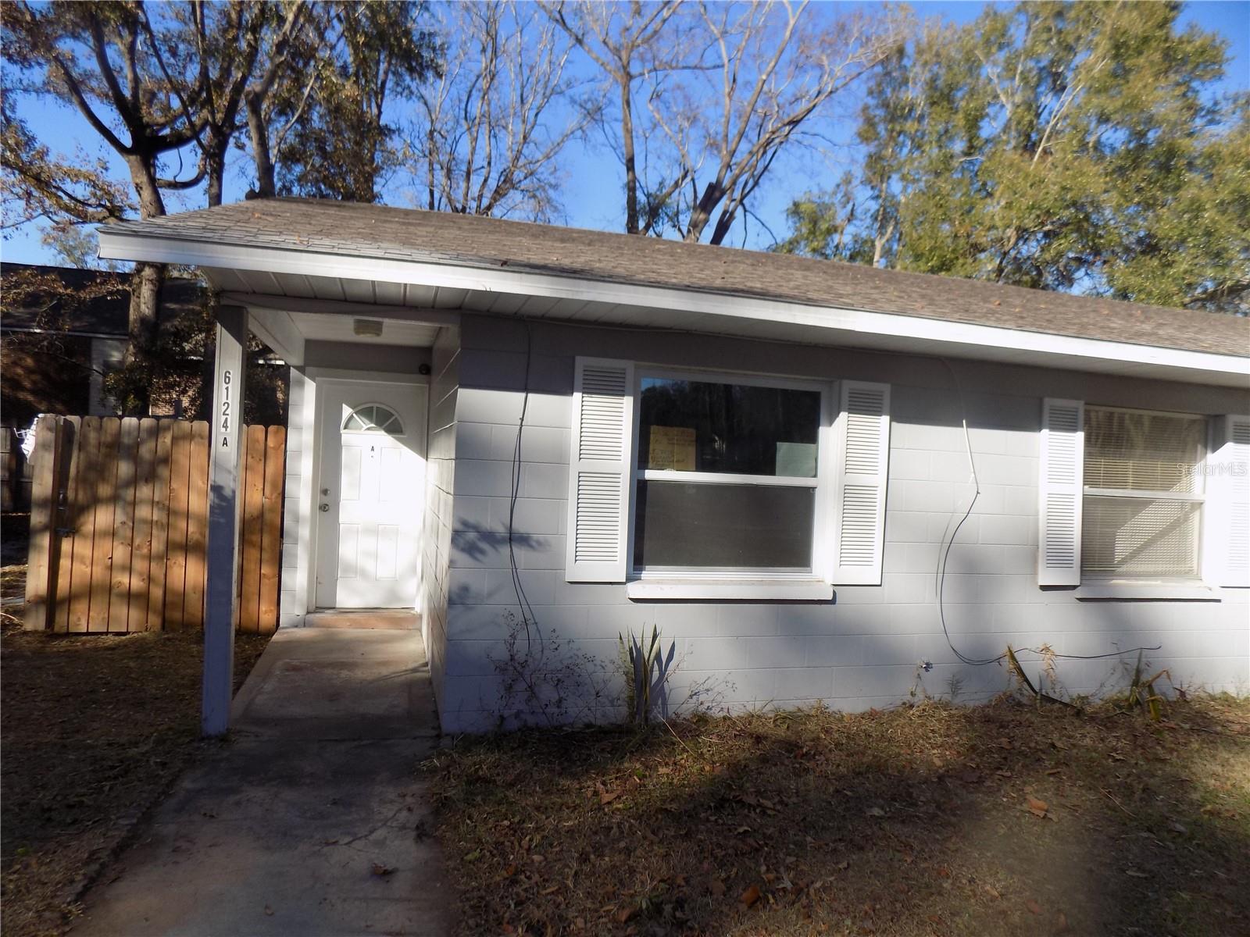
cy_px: 468
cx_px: 625
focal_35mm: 23
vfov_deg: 58.9
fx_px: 831
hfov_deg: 73.9
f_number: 3.1
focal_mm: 4
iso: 80
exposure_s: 1/800
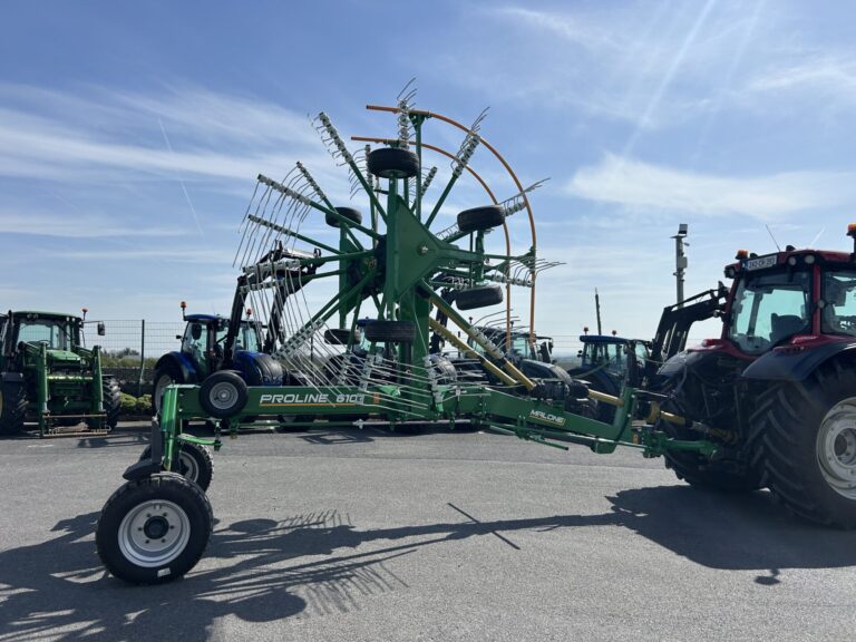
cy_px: 321
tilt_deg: +3.3
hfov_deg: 67.3
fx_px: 643
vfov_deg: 53.1
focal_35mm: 26
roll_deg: +0.5
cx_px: 428
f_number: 1.5
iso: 50
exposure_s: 1/7463
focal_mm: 5.7
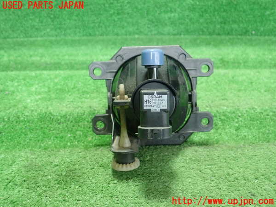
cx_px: 138
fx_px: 239
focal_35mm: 30
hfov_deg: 60.0
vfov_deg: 46.8
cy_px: 104
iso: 800
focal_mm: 5.5
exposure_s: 1/125
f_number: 2.3
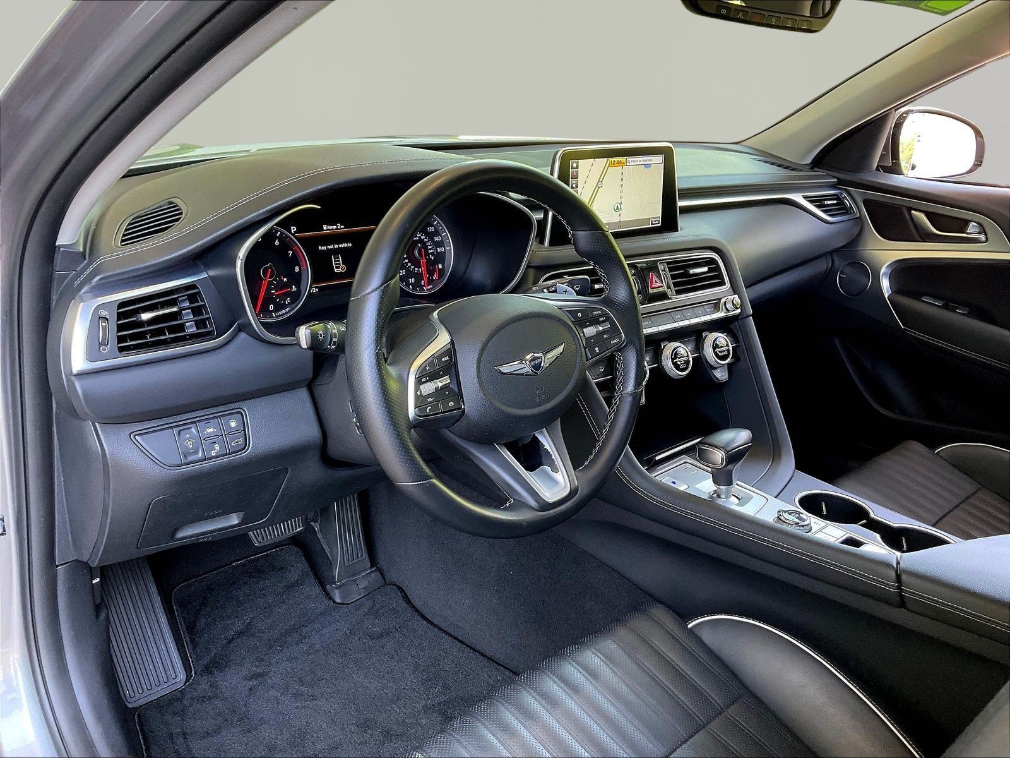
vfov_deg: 48.2
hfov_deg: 61.7
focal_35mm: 29
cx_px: 505
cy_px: 379
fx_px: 846
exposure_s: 1/60
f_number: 1.8
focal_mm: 3
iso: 80
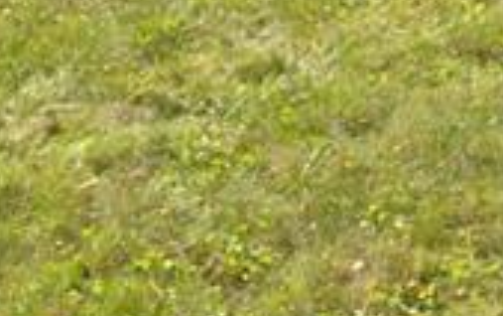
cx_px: 744
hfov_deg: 11.4
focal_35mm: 177
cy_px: -519
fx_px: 2429
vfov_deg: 6.9
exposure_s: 1/200
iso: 100
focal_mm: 18
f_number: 6.3
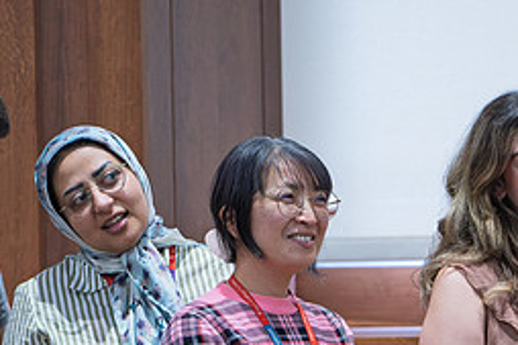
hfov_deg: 3.8
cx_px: 398
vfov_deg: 2.6
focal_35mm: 537
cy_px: 322
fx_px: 7722
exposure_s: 1/250
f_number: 2.8
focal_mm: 135
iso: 3200
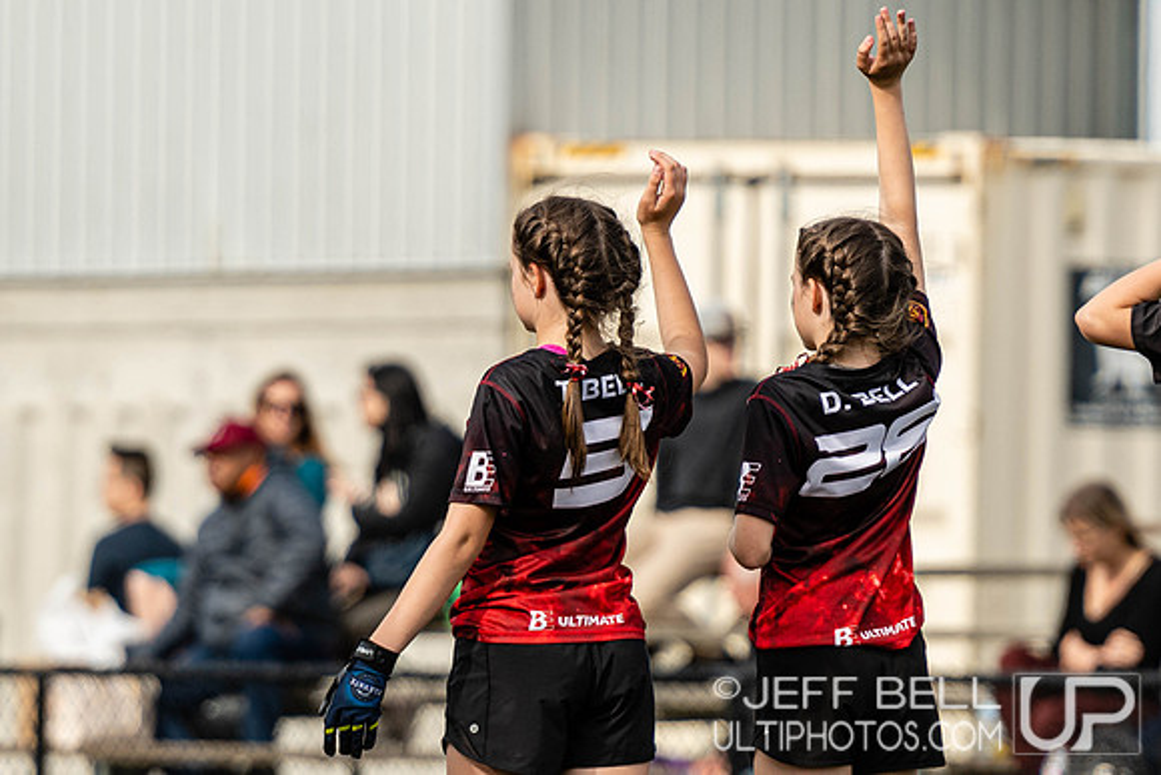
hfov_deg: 3.9
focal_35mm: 527
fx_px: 16999
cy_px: 457
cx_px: 636
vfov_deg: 2.6
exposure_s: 1/2000
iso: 200
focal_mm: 200
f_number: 2.8
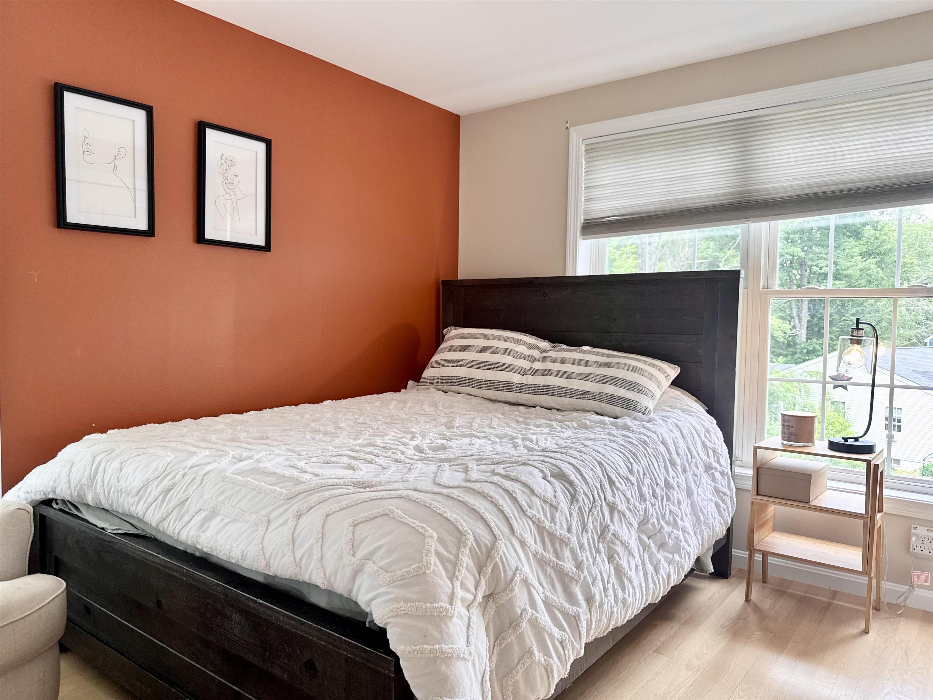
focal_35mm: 24
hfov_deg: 71.6
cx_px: 466
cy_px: 350
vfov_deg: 56.8
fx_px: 647
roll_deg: -0.4
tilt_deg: -3.6
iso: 125
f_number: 1.78
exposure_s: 1/120
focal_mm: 6.76
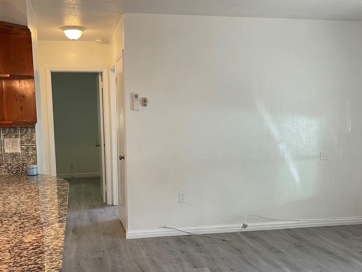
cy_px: 177
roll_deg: +0.4
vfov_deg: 37.4
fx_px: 397
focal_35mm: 38
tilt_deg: -8.5
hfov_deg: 48.7
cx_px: 148
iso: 100
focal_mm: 5.1
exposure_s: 1/60
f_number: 1.6
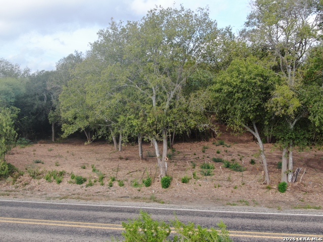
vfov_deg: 36.8
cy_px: 121
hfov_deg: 47.9
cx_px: 162
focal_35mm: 39
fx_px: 364
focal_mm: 6.77
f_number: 3.4
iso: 100
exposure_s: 1/320
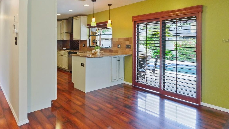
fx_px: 127
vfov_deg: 52.3
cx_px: 83
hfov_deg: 82.0
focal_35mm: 21
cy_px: 41
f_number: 4
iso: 3200
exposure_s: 1/60
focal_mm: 7
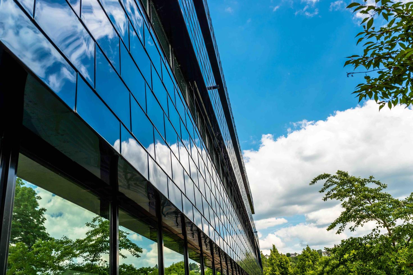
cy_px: 138
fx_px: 402
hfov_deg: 54.4
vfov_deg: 37.9
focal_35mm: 35
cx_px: 206
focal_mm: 35
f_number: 8
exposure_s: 1/100
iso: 125
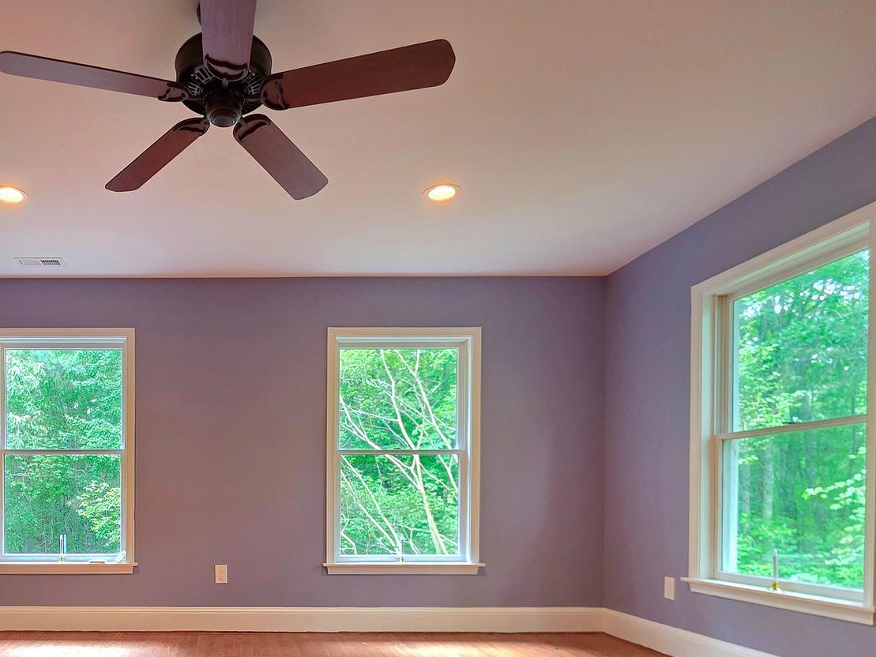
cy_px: 509
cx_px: 228
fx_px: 607
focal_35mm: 24
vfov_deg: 53.7
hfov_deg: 67.4
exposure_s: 1/60.2
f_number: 1.9
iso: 160
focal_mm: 2.2
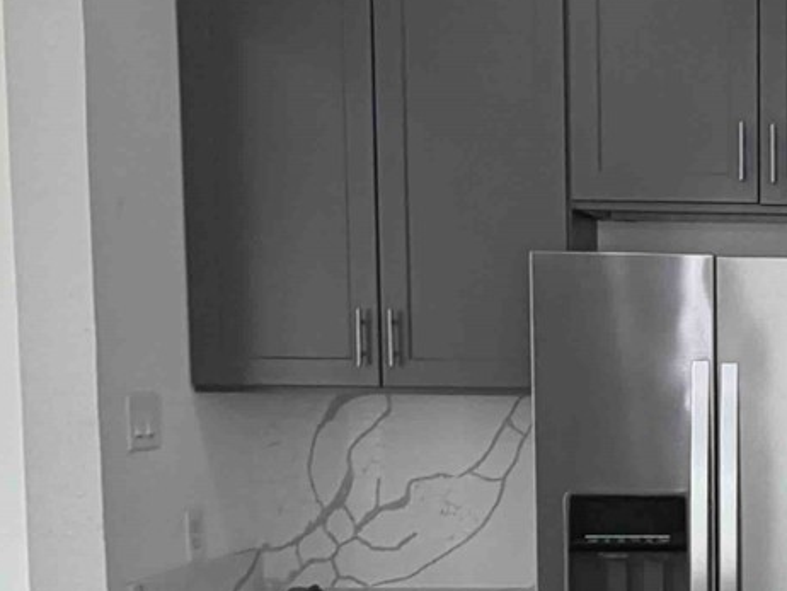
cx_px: 971
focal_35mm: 62
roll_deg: +0.3
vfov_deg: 23.3
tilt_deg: -2.5
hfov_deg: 27.1
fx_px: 1410
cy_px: 492
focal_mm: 2.22
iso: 125
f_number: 2.2
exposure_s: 1/120
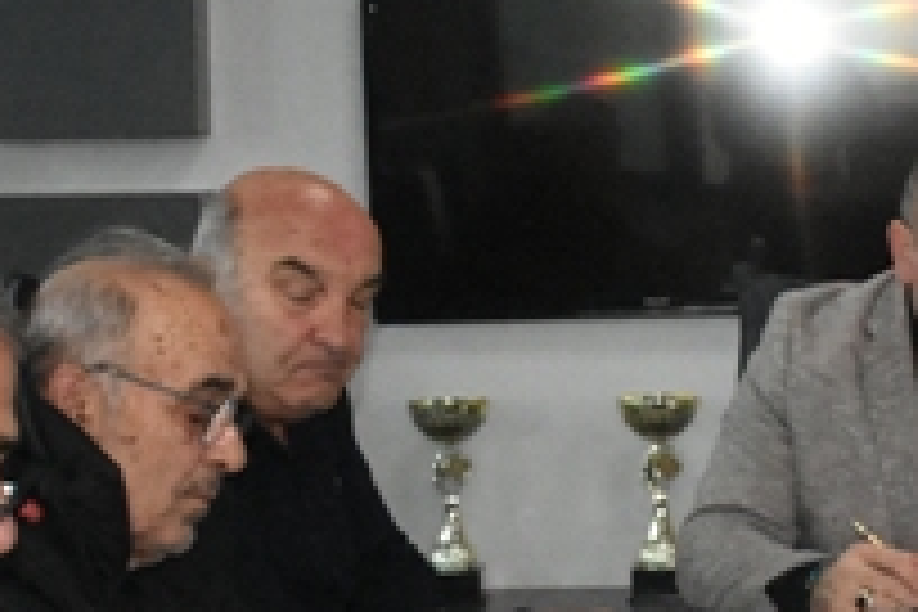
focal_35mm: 141
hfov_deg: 14.4
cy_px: 506
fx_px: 3595
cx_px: 765
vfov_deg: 9.7
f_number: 9
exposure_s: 1/160
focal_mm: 30
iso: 10000
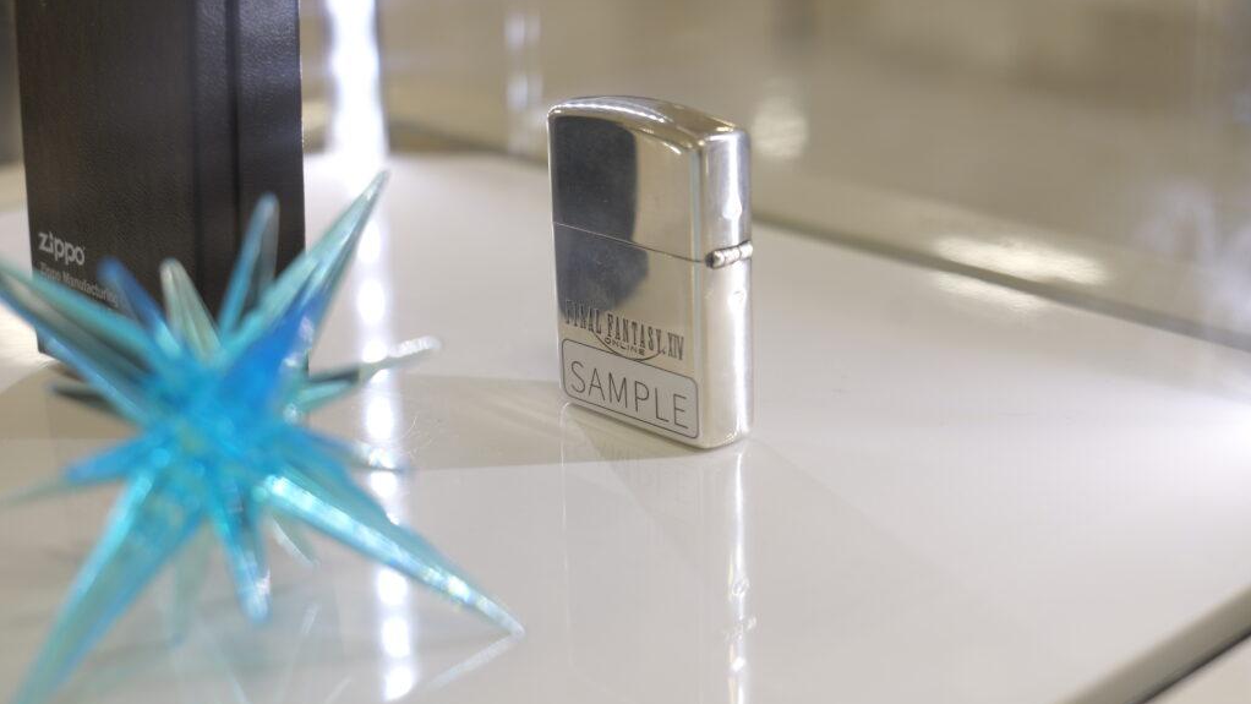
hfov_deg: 33.3
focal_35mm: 63
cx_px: 626
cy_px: 297
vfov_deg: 19.1
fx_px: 2090
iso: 500
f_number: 5.6
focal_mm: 60
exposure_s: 1/160
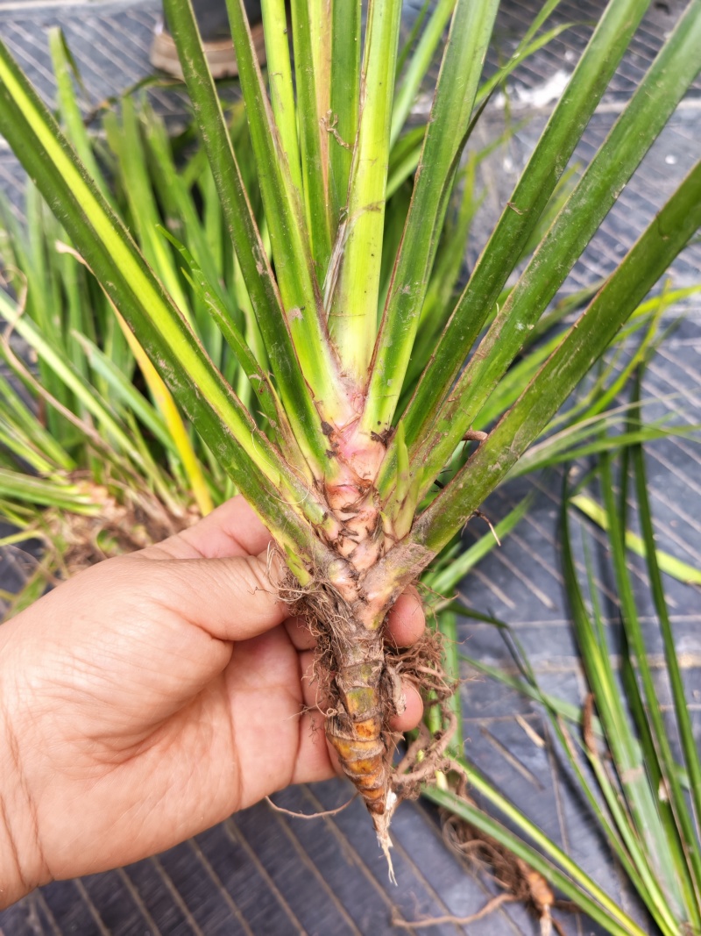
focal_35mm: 27
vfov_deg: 65.3
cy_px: 468
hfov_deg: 51.3
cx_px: 350
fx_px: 729
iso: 125
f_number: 1.95
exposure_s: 1/100
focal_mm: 5.52
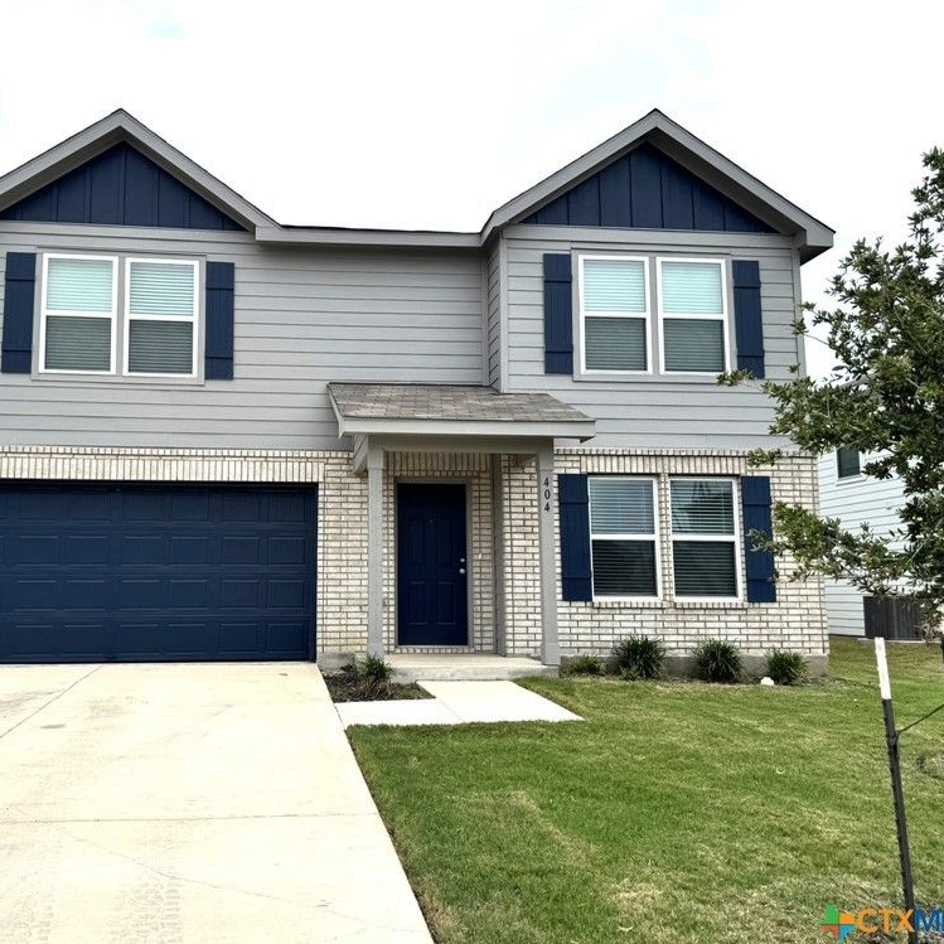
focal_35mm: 29
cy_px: 483
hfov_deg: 55.0
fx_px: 895
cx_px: 355
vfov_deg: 55.6
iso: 80
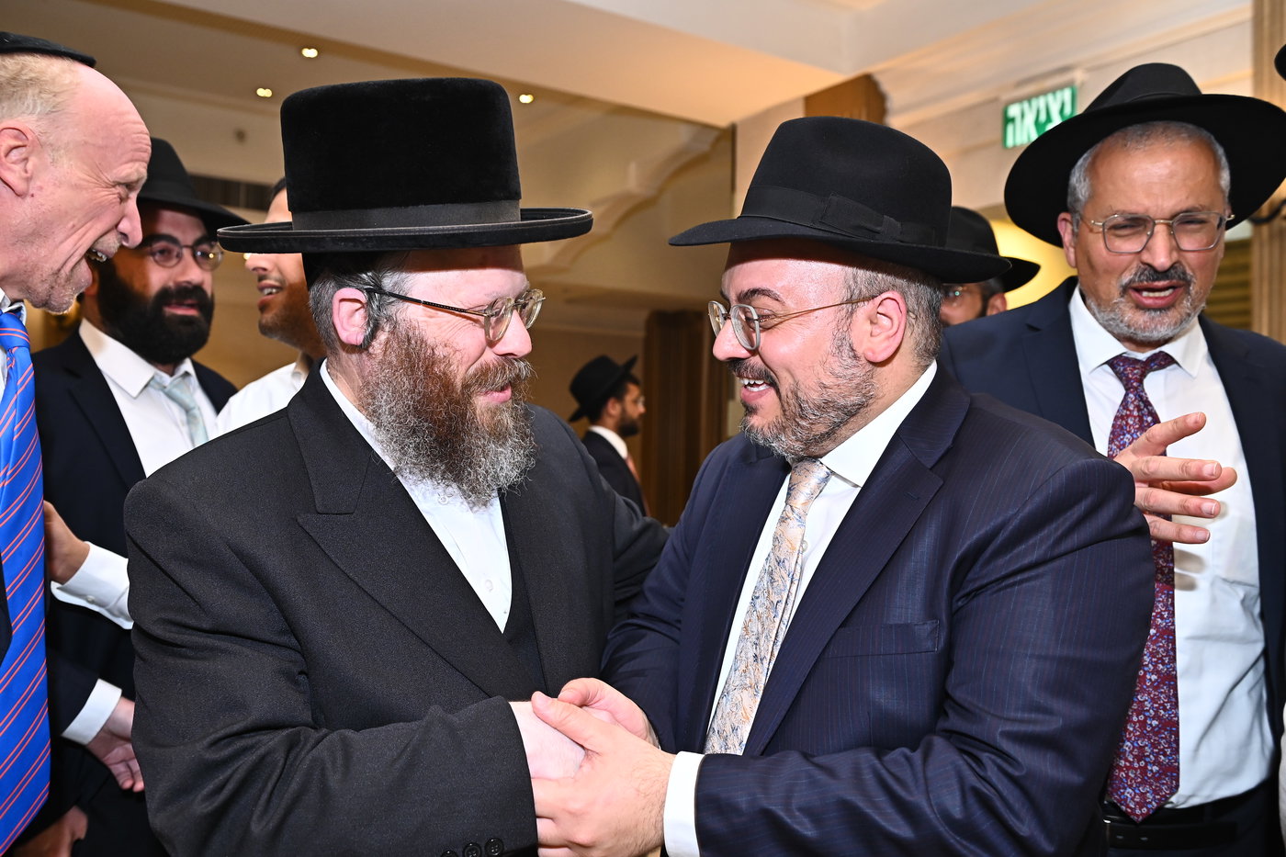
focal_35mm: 32
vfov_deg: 41.1
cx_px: 643
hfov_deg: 58.7
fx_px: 1143
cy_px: 428
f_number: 4.5
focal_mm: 32
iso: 1250
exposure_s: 1/200
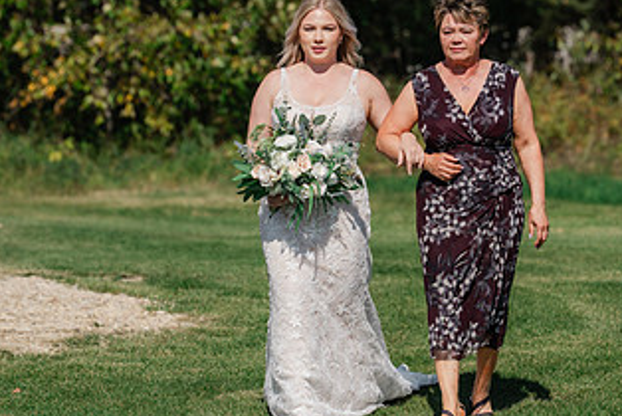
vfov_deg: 5.0
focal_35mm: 277
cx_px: 366
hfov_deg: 7.4
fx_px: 4790
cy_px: 251
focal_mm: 150
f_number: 4
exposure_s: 1/1600
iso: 125
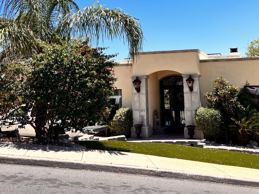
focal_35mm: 46
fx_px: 344
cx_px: 138
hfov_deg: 41.2
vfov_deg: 30.6
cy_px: 34
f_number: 1.5
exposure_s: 1/3968
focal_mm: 5.7
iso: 50
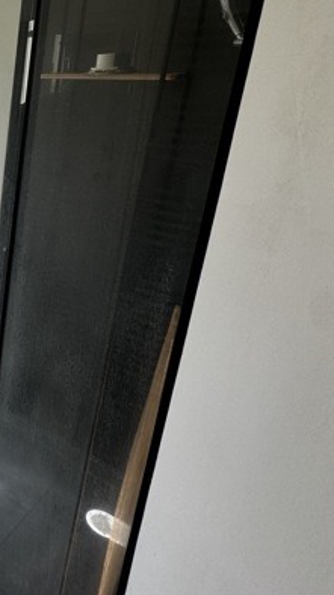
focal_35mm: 31
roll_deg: +1.3
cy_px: 204
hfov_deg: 25.2
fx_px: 489
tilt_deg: -16.1
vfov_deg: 61.3
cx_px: -203
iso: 50
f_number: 2.2
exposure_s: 1/99
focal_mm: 2.22
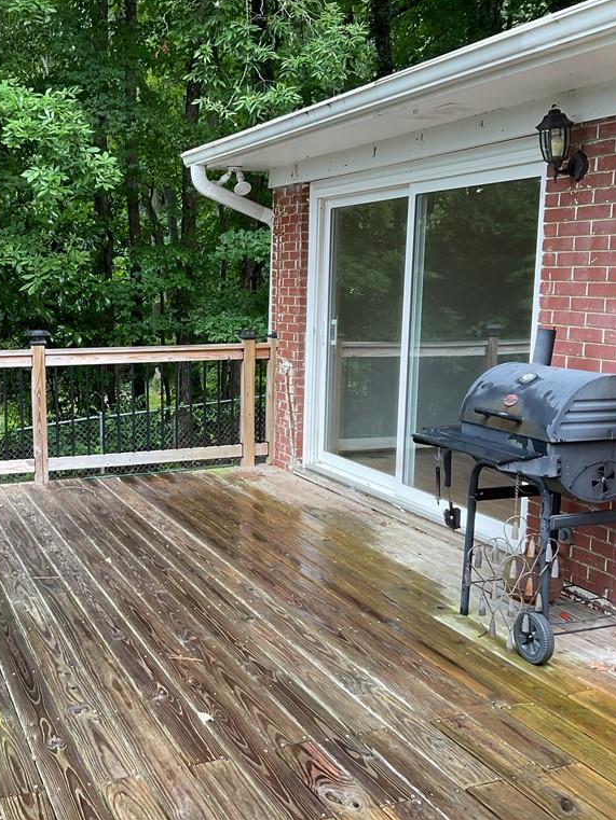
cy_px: 407
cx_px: 199
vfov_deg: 47.9
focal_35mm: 39
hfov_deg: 36.4
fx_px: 925
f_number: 1.8
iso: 32
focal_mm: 3
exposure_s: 1/120
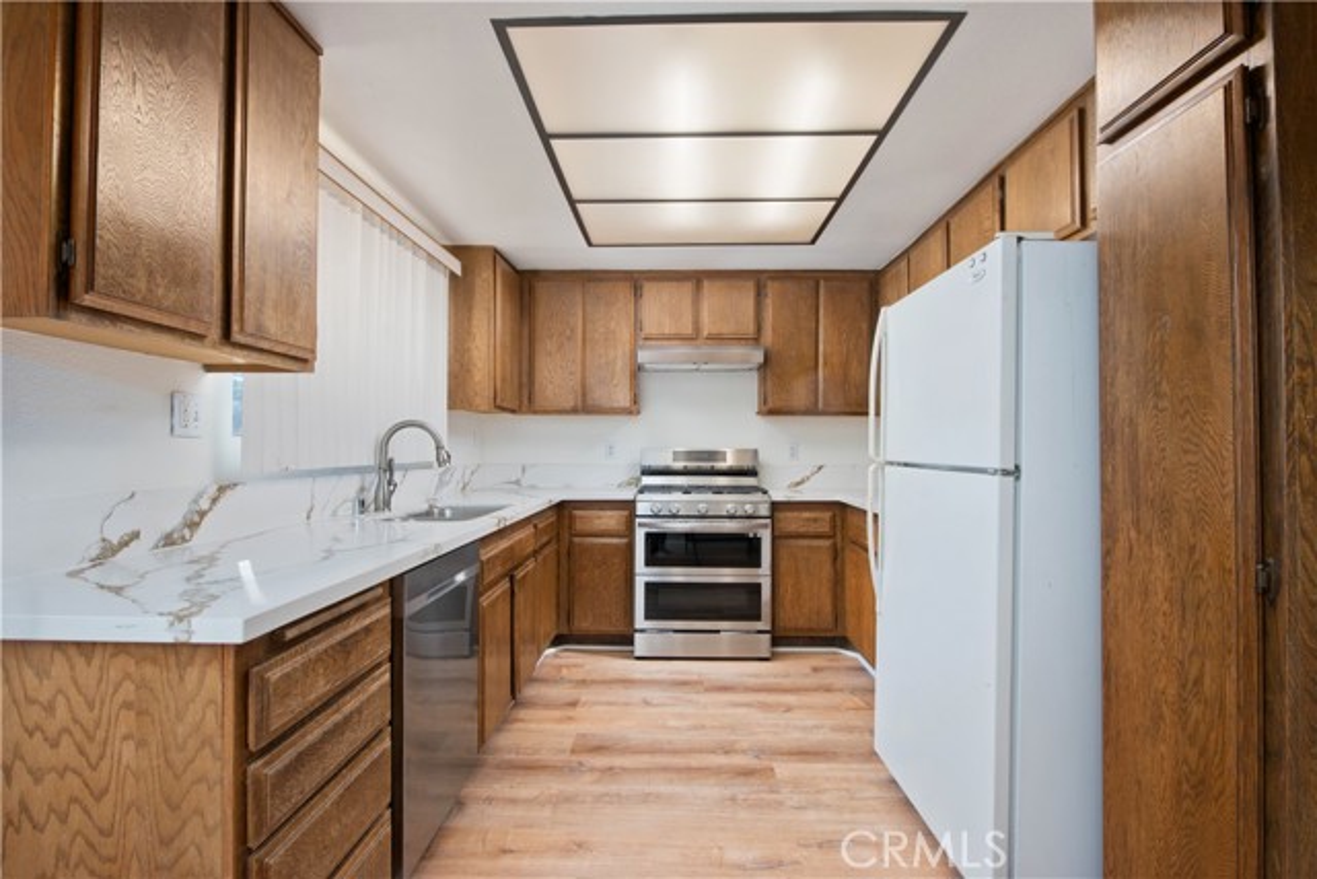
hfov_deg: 90.0
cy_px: 440
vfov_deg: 67.4
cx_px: 658
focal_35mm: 18
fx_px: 659
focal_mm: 18
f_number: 7.1
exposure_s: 1/200
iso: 400
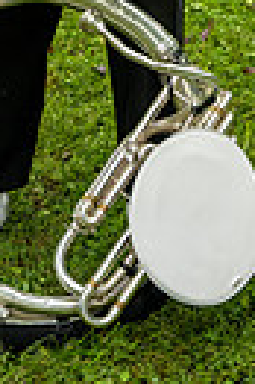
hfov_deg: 9.2
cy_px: -249
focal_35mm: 148
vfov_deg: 12.9
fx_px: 1577
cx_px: 85
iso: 800
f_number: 4
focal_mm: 43
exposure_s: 1/500
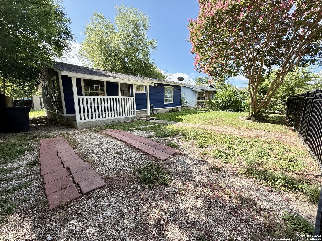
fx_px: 130
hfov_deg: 102.1
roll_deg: +0.7
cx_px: 161
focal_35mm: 14
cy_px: 120
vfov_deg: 85.7
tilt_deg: -9.0
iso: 64
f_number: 2.2
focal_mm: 2.22
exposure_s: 1/405
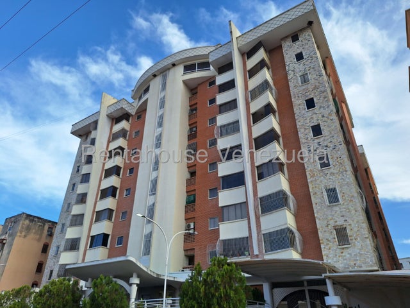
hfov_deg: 73.9
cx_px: 205
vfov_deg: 58.9
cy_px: 154
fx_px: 272
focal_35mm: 23
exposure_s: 1/1490
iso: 40
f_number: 1.8
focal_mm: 5.54
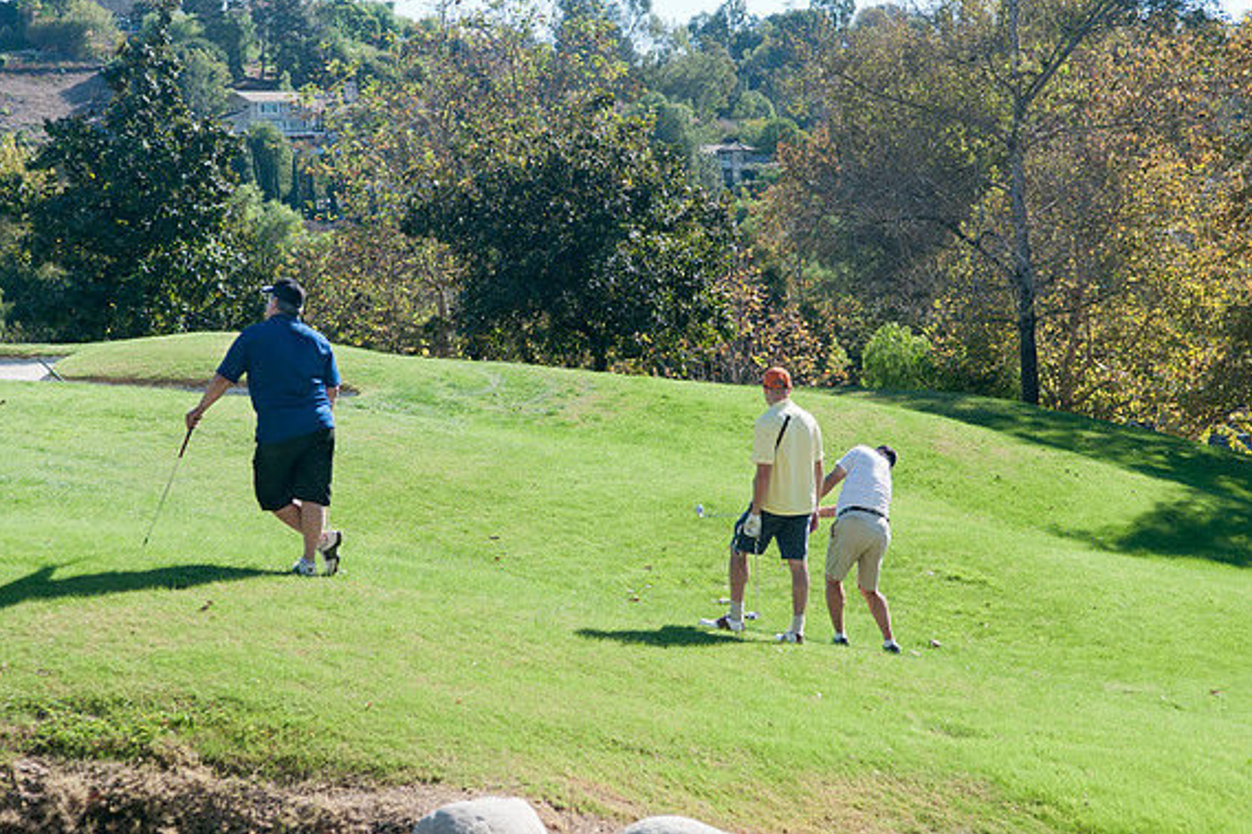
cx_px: 618
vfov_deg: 16.3
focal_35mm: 84
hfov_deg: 24.2
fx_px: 2920
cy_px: 415
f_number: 5
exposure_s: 1/400
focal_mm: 55
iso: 400
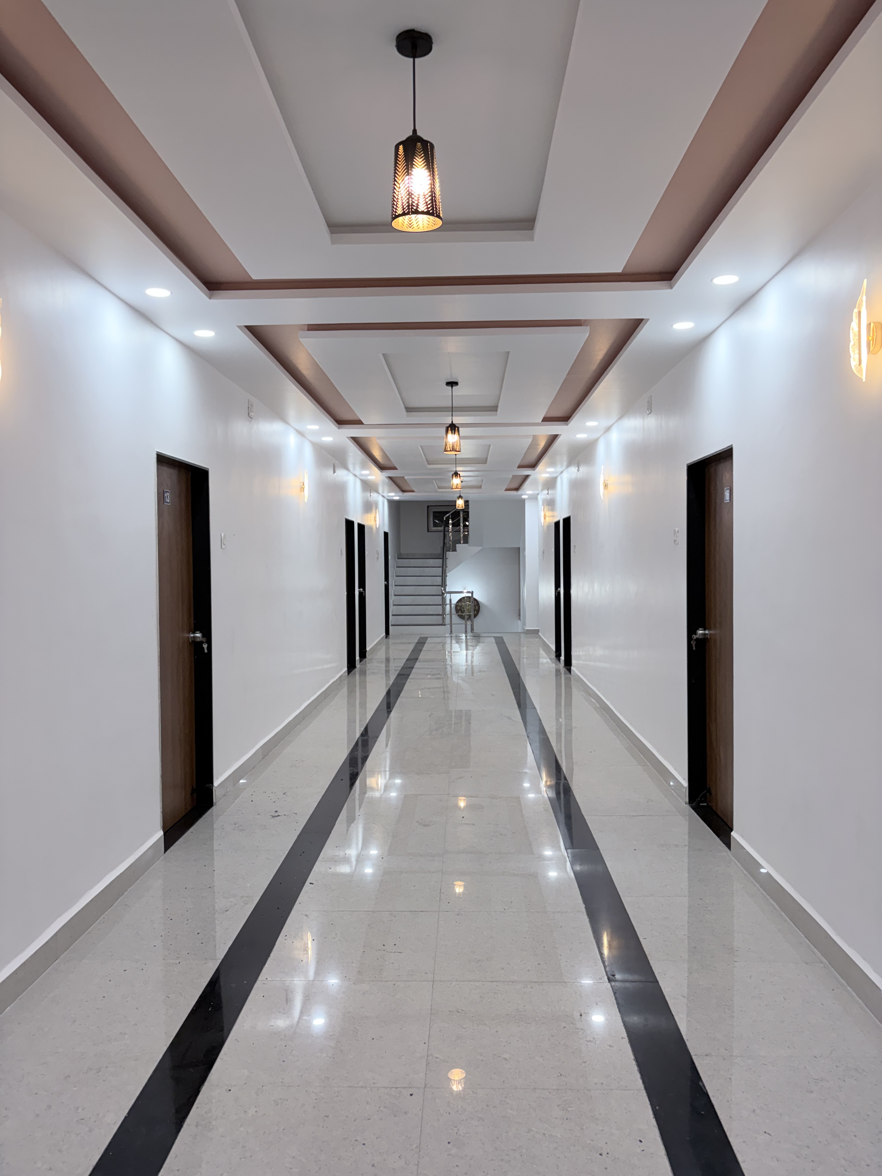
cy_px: 588
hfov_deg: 53.1
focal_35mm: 26
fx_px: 883
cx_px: 441
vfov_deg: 67.3
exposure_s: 1/100
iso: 80
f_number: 1.6
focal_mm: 5.96
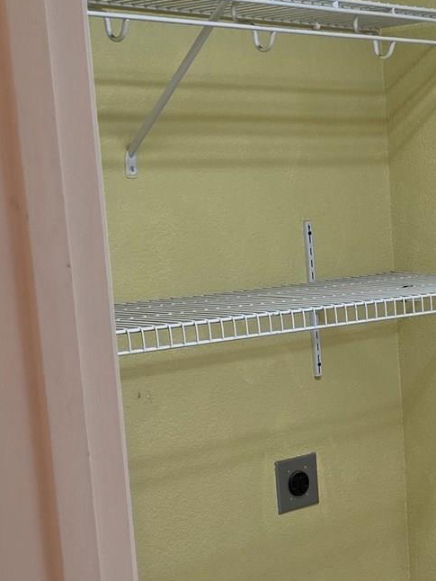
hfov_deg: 16.5
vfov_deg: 23.5
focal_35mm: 82
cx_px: 641
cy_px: 454
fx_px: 1376
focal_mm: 6.3
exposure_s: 1/120
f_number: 1.7
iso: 160
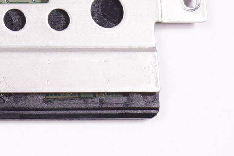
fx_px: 1211
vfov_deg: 7.1
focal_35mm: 186
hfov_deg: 10.3
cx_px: -199
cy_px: -127
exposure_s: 1/160
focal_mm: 25
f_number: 5.6
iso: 400
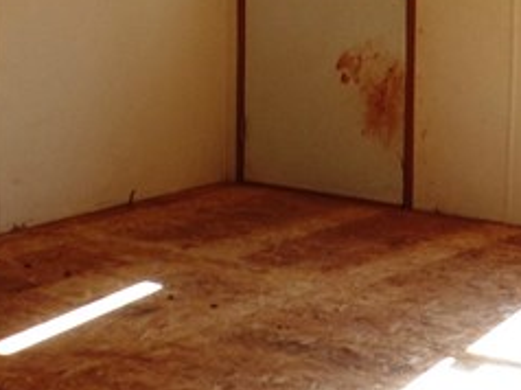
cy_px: 7
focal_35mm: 99
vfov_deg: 14.7
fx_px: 1489
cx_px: 567
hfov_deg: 19.1
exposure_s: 1/60
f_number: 3.5
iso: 80
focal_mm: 4.1
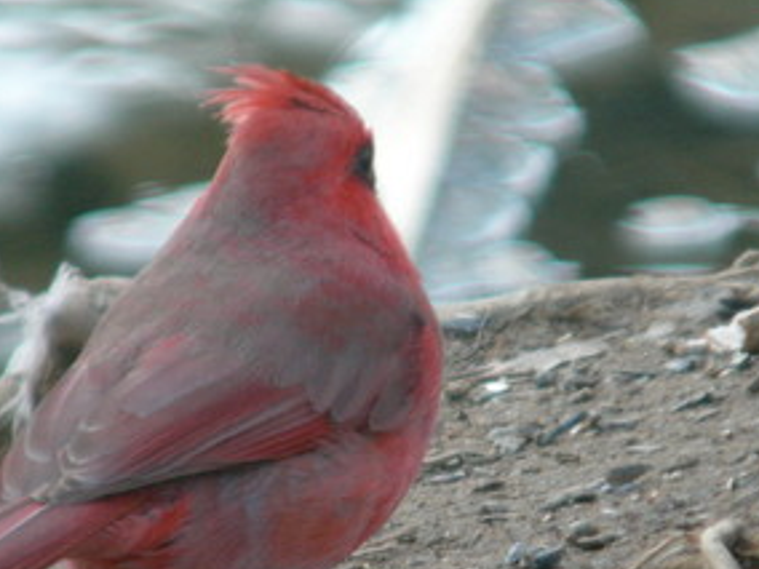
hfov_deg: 11.0
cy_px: 414
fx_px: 3925
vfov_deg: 8.3
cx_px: 454
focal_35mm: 179
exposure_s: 1/52.2
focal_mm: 23.4
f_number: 4.9
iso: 400
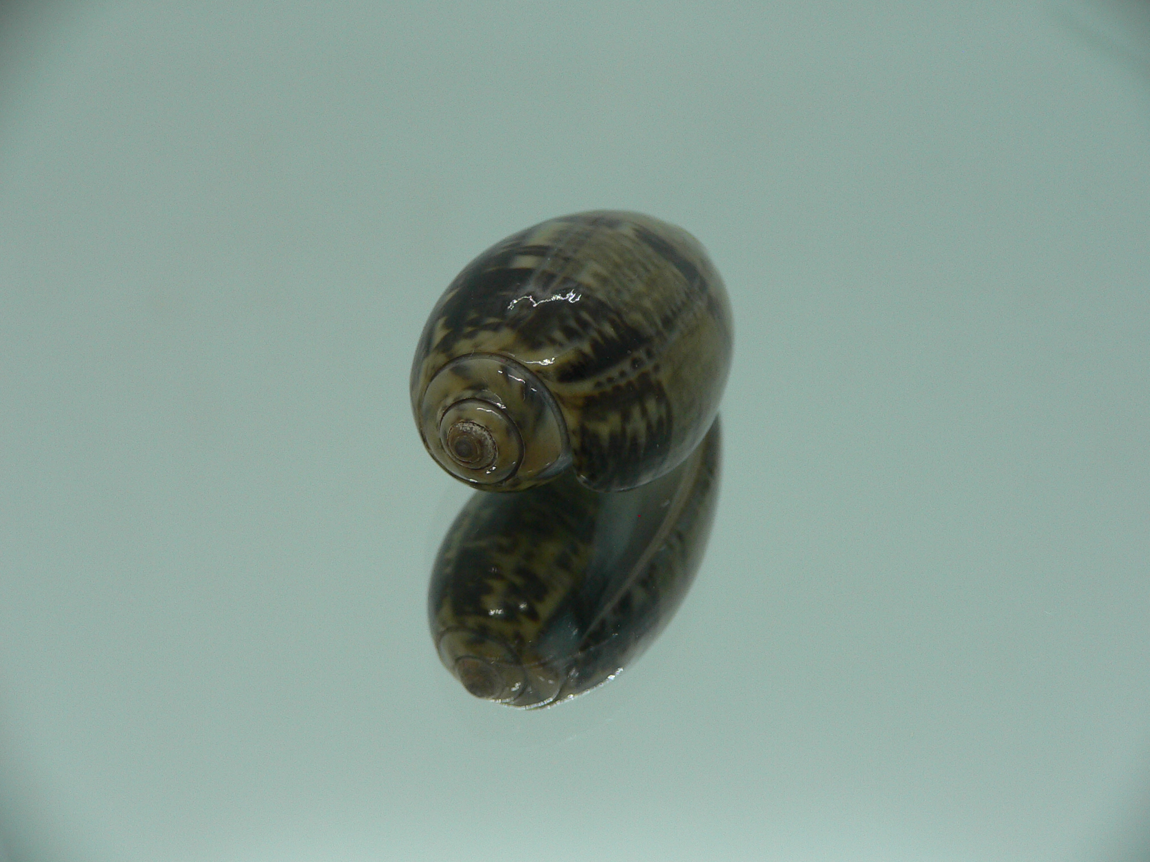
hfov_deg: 52.6
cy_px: 431
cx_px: 575
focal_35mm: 35
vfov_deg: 40.7
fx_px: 1163
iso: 80
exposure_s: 1/60
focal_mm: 4.6
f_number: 2.8
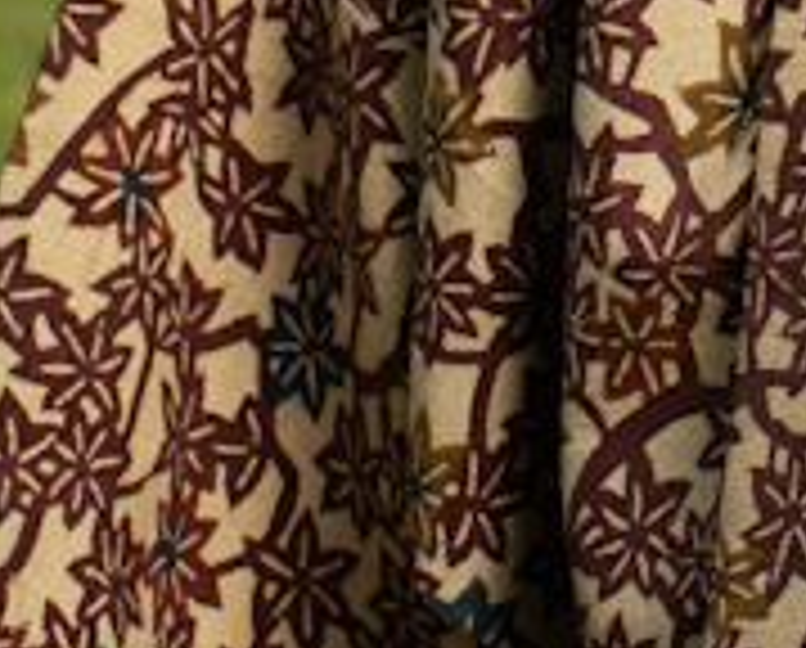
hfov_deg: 6.4
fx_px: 7005
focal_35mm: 293
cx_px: 1702
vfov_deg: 5.1
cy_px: -1172
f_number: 8
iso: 80
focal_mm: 35
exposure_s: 1/250
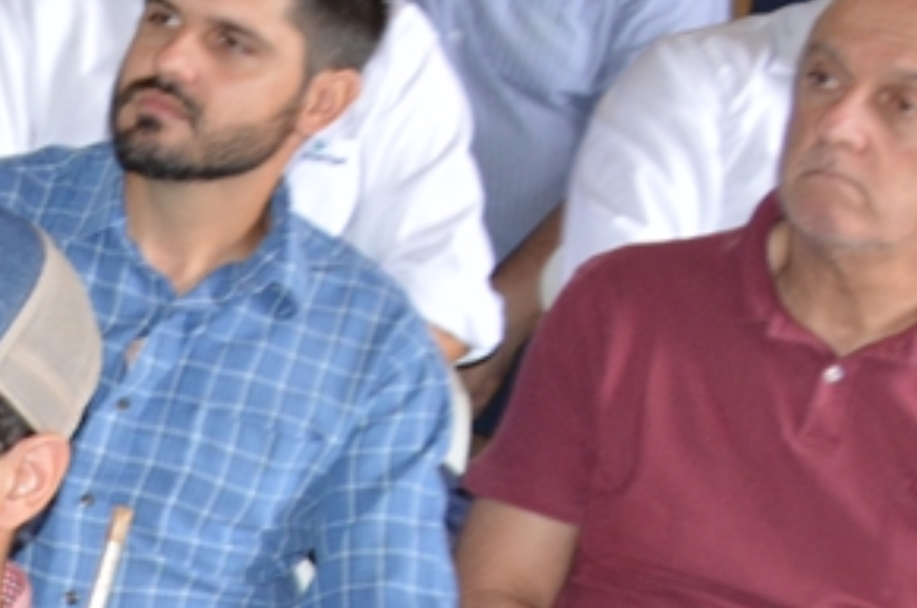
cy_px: 195
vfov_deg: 4.7
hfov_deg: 6.8
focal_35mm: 289
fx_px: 7343
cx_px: -1267
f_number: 4.5
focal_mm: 35
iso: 400
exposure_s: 1/80
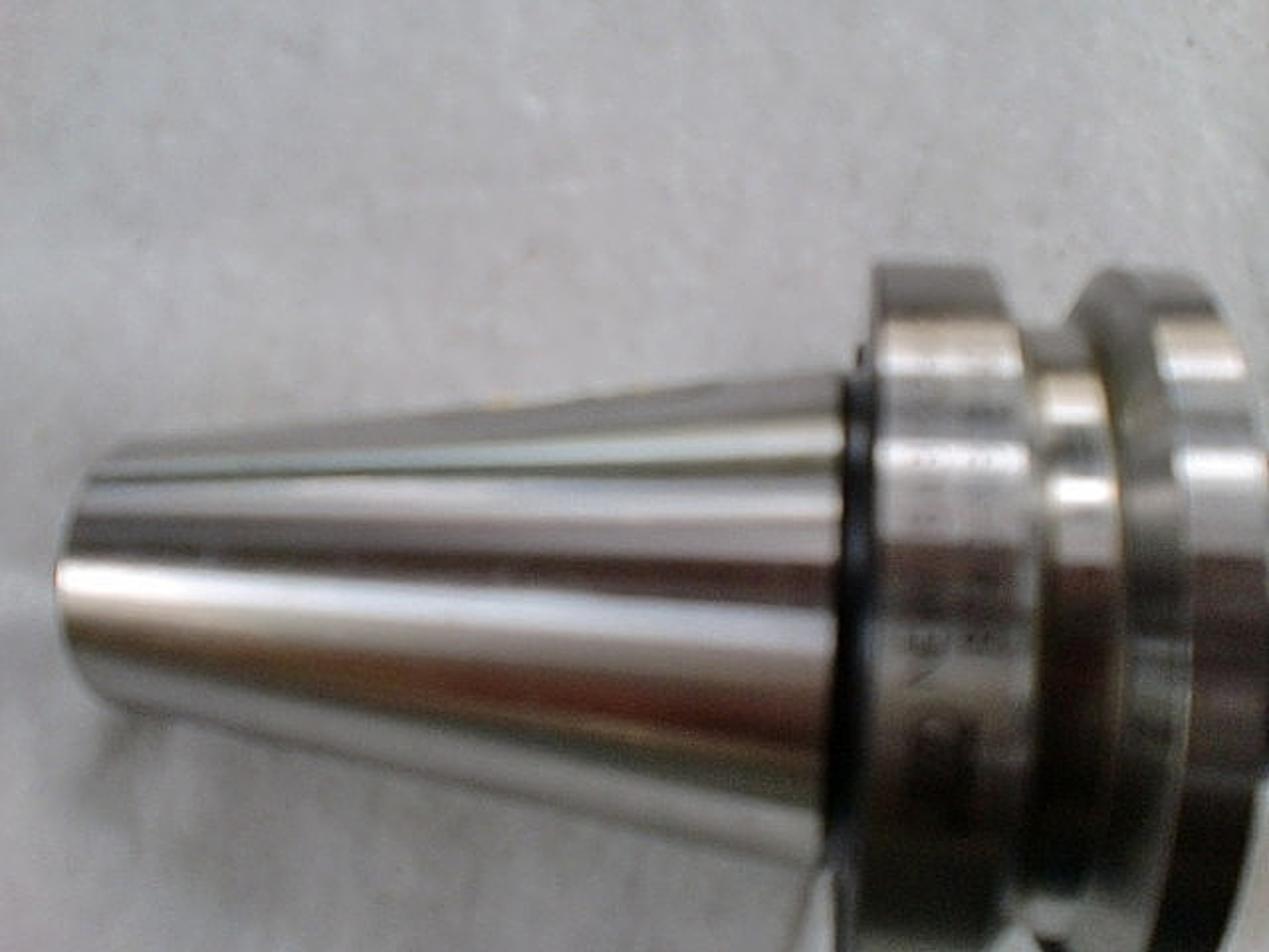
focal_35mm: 35
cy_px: 476
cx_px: 634
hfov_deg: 52.6
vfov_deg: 40.7
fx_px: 1283
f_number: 3.1
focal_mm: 6.3
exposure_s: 1/60
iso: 200
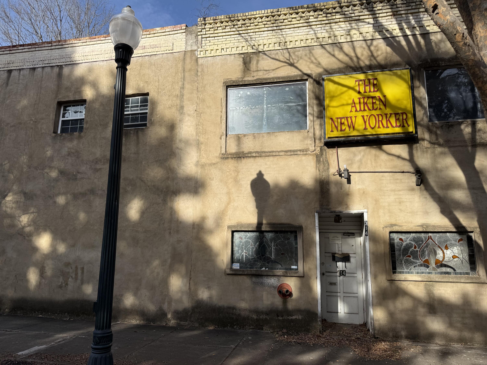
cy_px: 182
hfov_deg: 71.6
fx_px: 338
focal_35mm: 24
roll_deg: -0.5
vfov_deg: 56.8
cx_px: 244
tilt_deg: +12.2
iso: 80
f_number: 1.78
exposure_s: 1/3759
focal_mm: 6.76
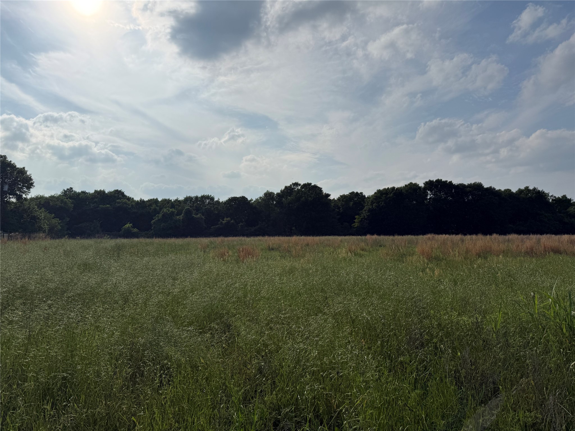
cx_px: 288
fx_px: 399
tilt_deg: +2.8
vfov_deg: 56.8
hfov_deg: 71.6
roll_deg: -0.6
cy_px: 216
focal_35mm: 24
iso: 64
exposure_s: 1/14286
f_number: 1.78
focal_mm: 6.76
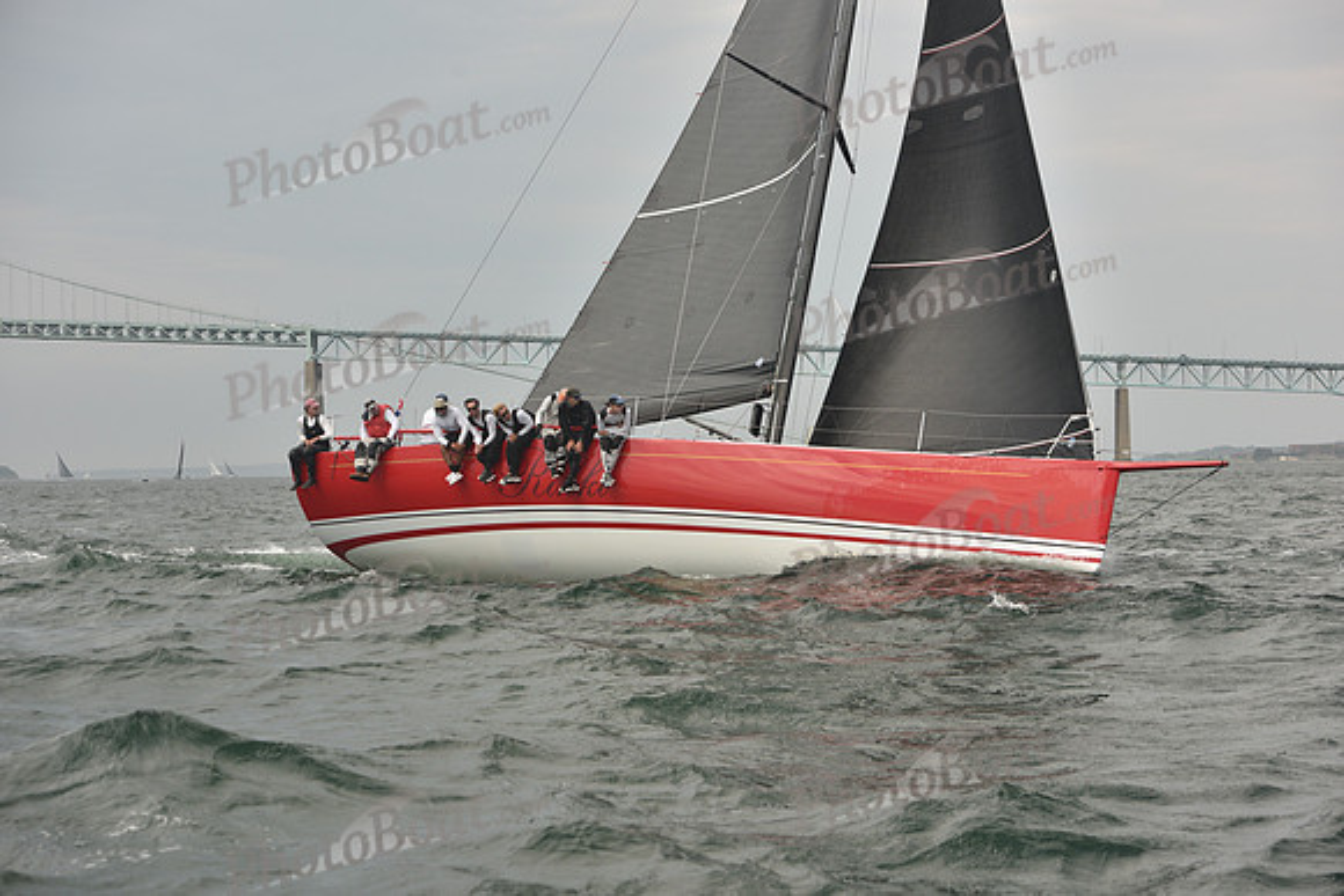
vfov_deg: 19.5
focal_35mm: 70
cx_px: 672
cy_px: 448
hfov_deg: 28.8
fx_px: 2614
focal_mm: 70
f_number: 5.6
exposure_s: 1/640
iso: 250
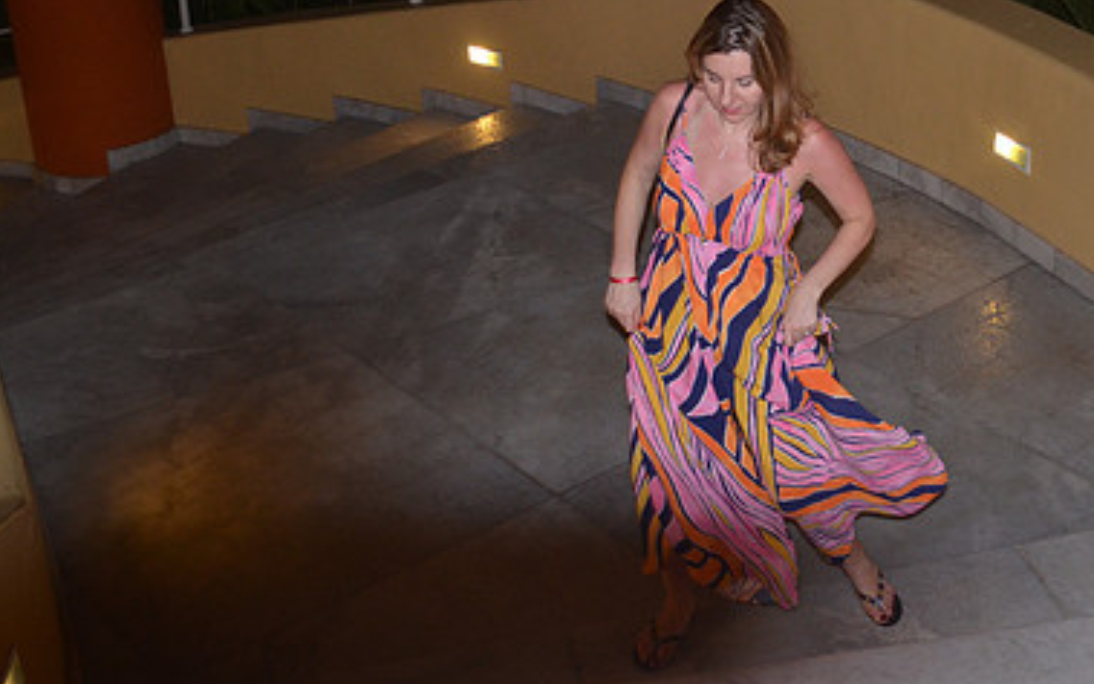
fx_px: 1670
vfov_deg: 22.9
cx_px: 823
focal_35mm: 56
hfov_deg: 35.5
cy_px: 159
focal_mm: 24
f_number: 4
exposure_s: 1/60
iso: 800
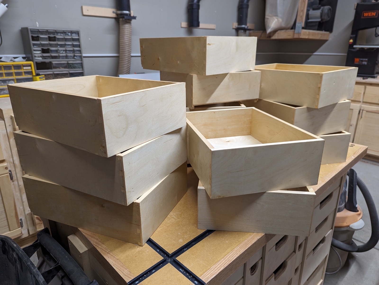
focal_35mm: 24
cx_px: 190
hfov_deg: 71.5
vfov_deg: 56.9
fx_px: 263
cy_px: 142
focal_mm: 6.81
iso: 59
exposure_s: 1/24
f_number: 1.85
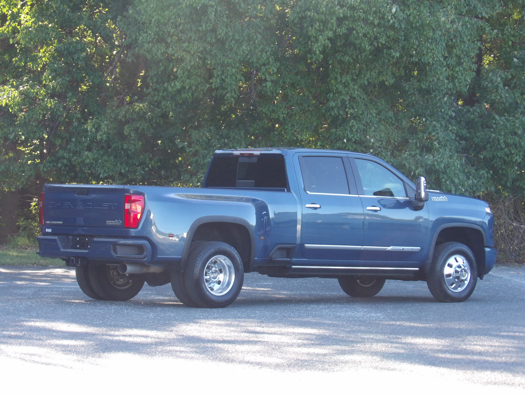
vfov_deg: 8.8
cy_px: 197
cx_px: 262
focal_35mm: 169
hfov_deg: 11.7
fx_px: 2563
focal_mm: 30.2
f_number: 4.4
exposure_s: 1/87
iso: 200
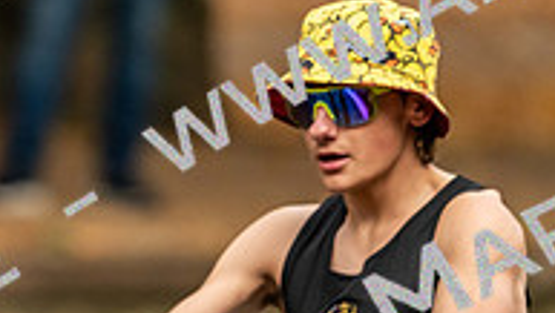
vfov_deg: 1.0
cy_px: 220
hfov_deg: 1.7
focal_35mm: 1258
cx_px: -66
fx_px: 18531
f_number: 4.5
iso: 2200
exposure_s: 1/2500
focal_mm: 400
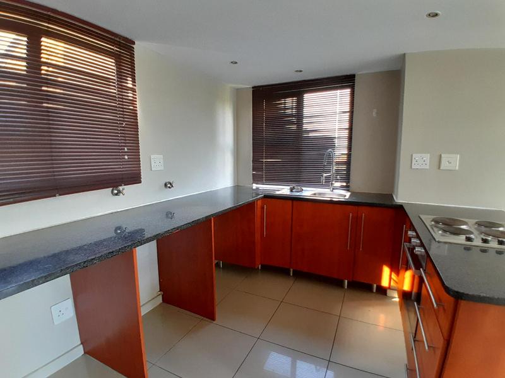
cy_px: 189
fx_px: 248
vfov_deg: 74.7
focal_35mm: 17
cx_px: 252
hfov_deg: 91.0
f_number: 2.2
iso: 160
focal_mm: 1.46
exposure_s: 1/30
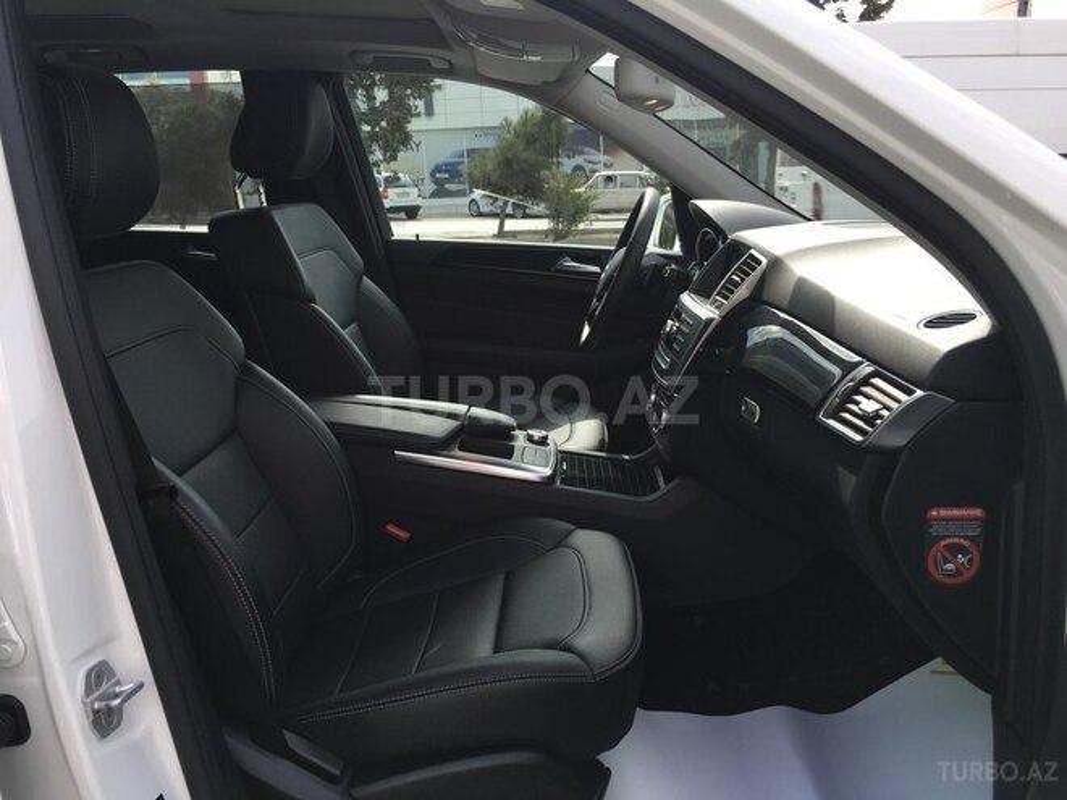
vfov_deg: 48.2
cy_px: 400
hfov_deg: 61.7
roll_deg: +2.1
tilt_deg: -14.1
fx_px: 894
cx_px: 534
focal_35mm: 29
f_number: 2.2
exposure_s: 1/450
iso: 25
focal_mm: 4.15
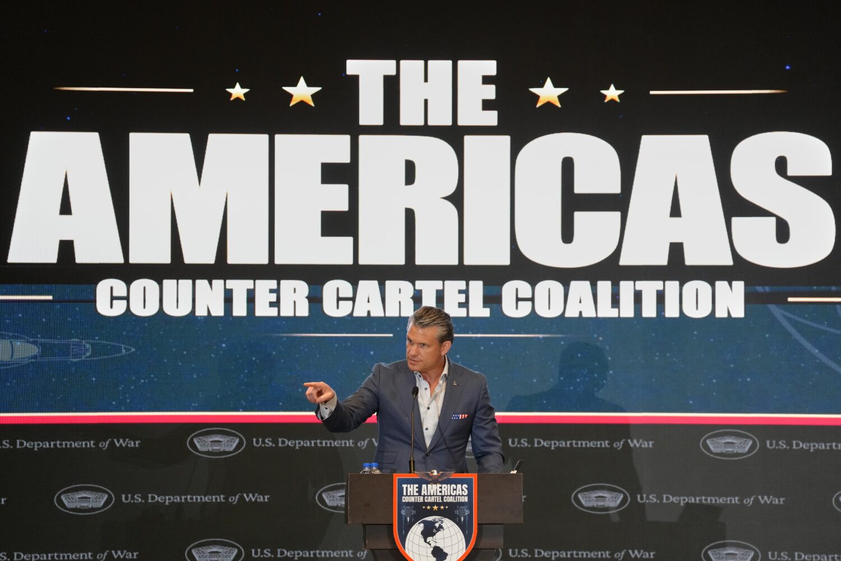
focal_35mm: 149
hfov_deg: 13.8
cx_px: 420
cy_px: 280
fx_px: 3481
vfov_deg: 9.2
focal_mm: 149
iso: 2500
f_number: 2.8
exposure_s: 1/160
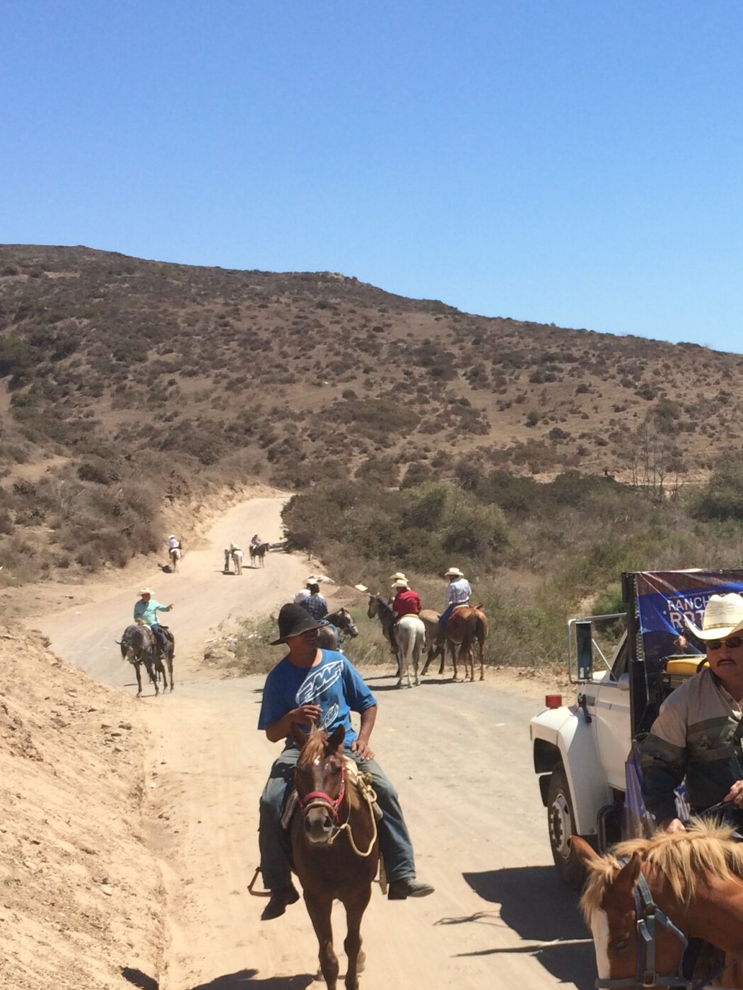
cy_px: 711
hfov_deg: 26.9
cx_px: 617
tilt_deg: -13.6
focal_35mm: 53
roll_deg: +4.9
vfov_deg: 35.6
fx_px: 1517
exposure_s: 1/1953
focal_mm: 4.15
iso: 32
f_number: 2.2
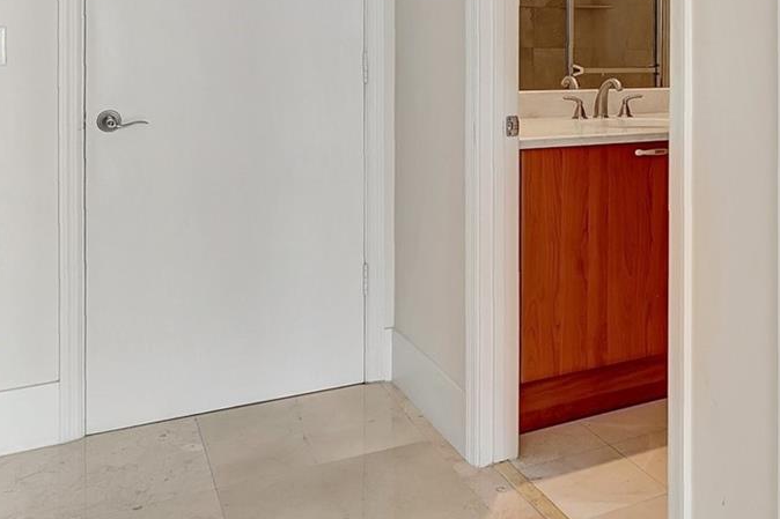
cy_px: 45
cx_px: 544
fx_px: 823
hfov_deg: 49.5
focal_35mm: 38
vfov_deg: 33.1
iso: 640
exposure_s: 1/8
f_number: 13
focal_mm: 16
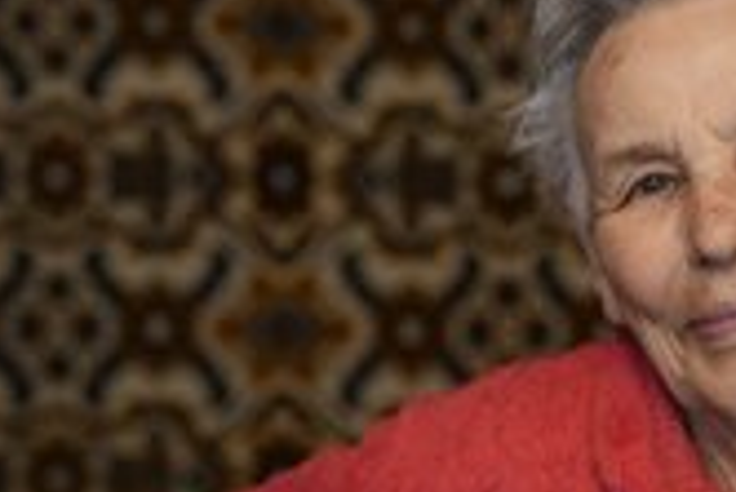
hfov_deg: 15.5
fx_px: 2660
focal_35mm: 130
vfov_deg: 10.6
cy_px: 273
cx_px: 683
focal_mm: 54
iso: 1600
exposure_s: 1/60
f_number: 2.8
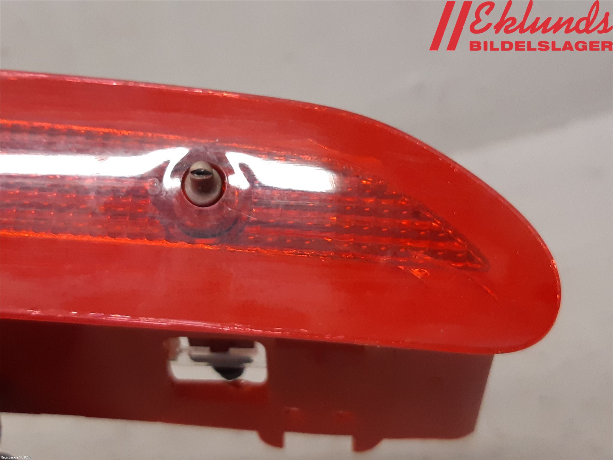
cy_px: 230
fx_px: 460
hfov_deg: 67.3
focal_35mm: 26
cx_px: 306
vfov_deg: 53.1
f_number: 1.7
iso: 250
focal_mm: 3.93
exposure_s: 1/60
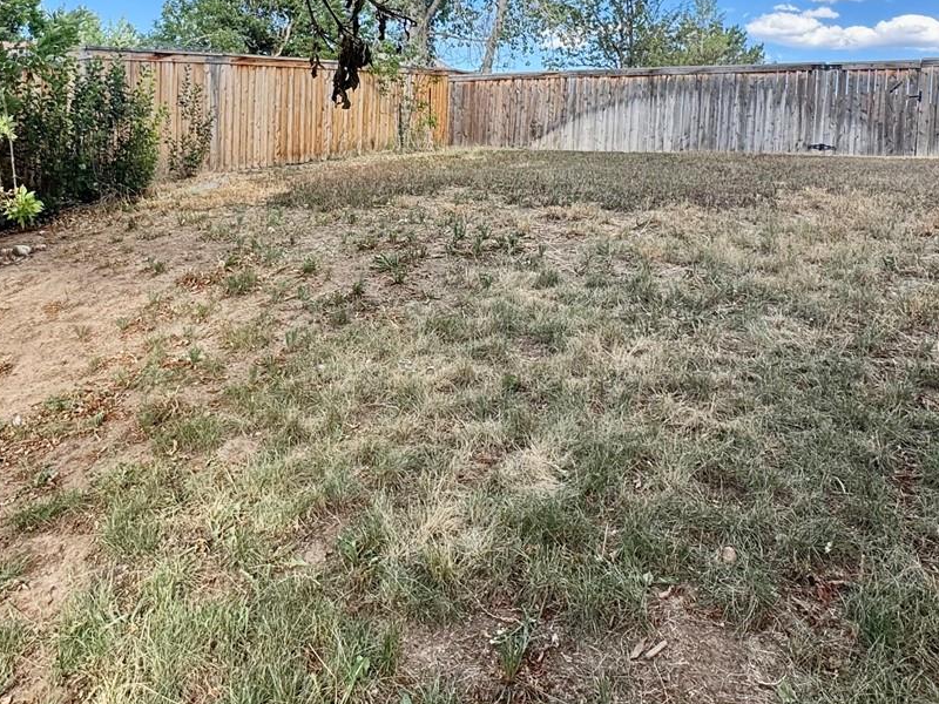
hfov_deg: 62.7
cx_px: 360
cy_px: 197
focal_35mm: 28
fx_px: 760
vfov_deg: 48.3
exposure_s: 1/416
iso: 40
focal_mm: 2.22
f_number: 2.2
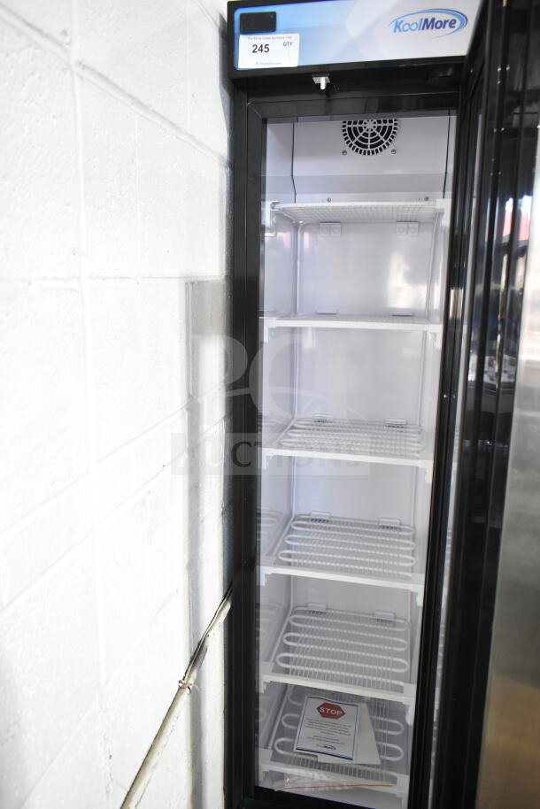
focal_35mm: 27
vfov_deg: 67.4
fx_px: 607
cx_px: 270
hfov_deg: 48.0
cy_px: 404
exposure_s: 1/80
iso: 1600
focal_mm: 18
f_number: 4
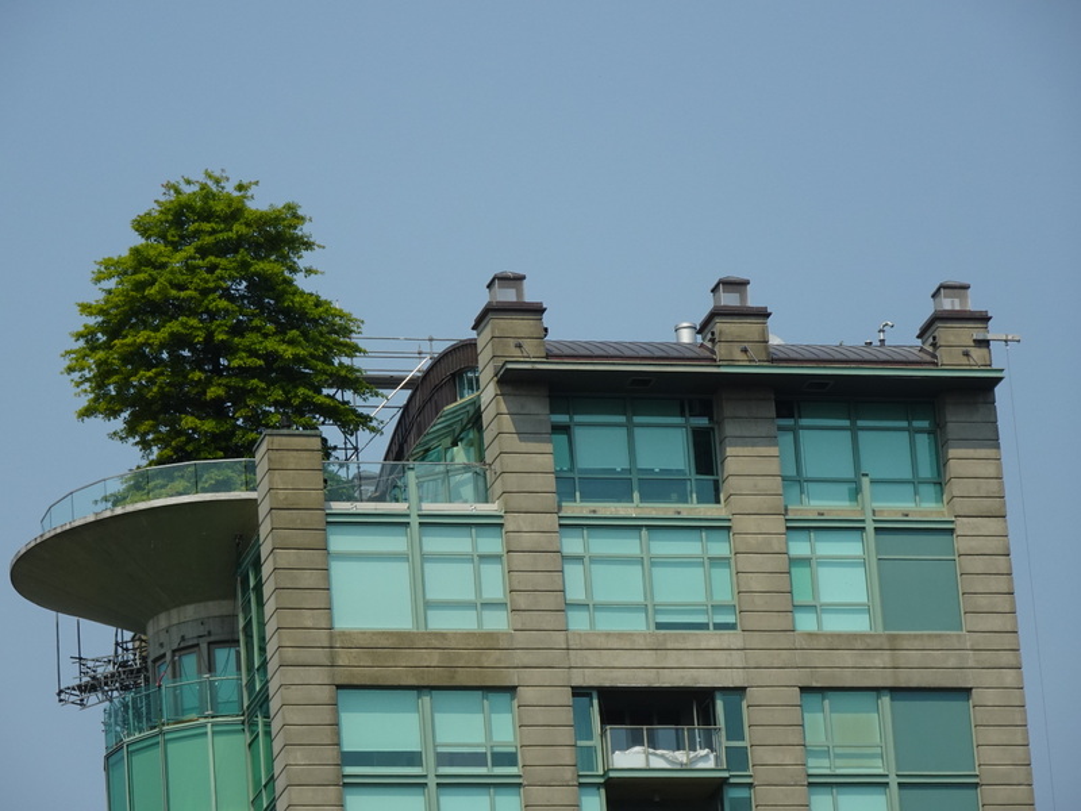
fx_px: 6433
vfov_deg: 7.2
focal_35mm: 206
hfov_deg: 9.6
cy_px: 406
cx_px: 540
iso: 80
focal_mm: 33.18
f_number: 6.3
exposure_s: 1/500
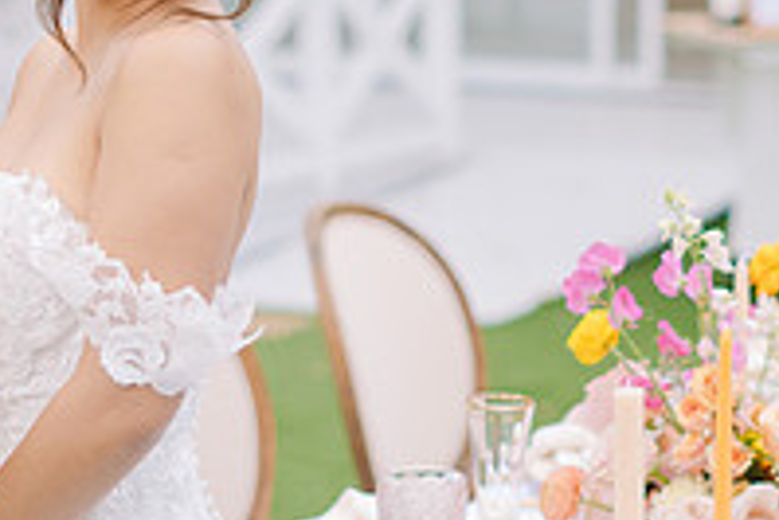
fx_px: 3161
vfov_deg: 9.4
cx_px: 583
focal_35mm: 146
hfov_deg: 14.0
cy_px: 268
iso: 64
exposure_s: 1/160
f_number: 2
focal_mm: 50
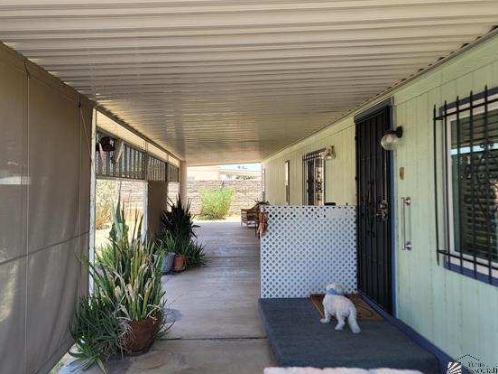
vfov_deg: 48.1
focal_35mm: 29
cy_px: 166
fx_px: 417
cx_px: 226
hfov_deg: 61.5
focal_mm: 7
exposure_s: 1/142
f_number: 1.8
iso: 20
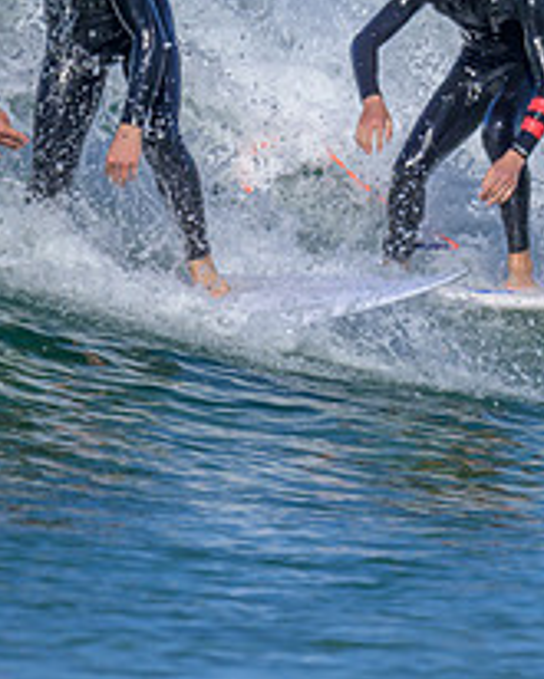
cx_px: 1300
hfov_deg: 0.5
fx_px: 57958
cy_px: 145
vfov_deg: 0.7
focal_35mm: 2882
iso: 250
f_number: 6.3
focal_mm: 800
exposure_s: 1/2000
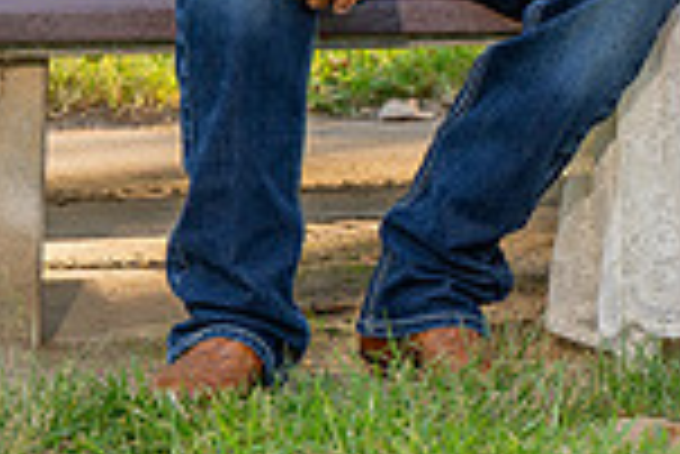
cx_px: 639
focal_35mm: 365
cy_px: -344
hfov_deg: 5.6
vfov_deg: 3.7
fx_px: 6901
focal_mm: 95
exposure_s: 1/200
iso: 200
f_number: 4
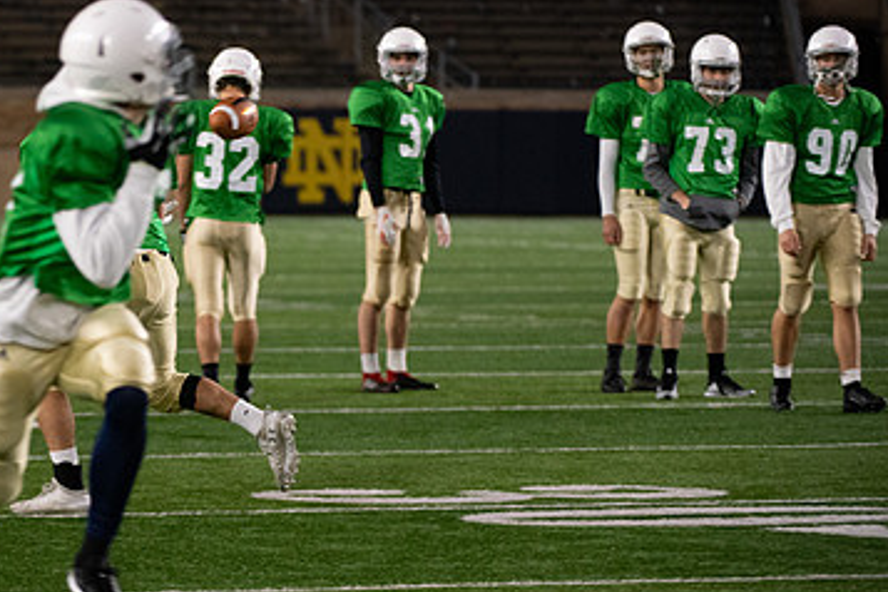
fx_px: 8016
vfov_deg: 4.2
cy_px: 178
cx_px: 187
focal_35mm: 325
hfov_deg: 6.3
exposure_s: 1/500
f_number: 4
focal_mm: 200
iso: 3600
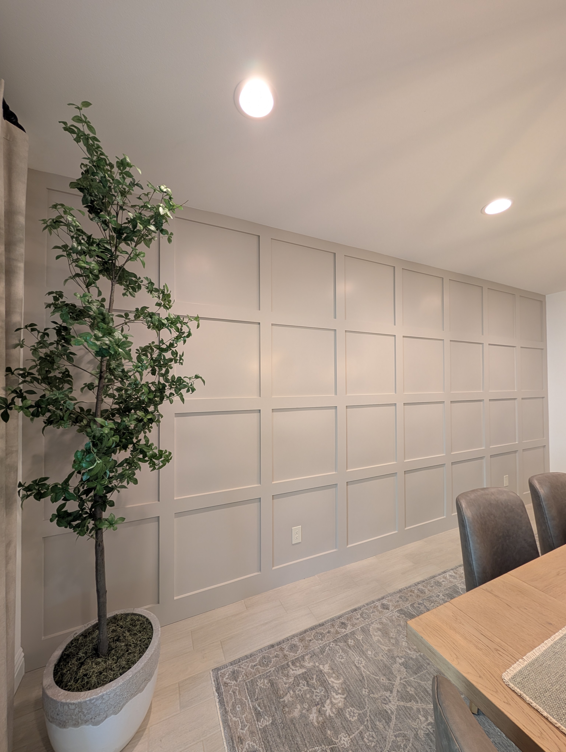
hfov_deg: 94.6
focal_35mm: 12
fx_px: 261
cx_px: 283
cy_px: 376
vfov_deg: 110.5
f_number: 1.7
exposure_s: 1/27.7
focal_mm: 2.02
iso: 64
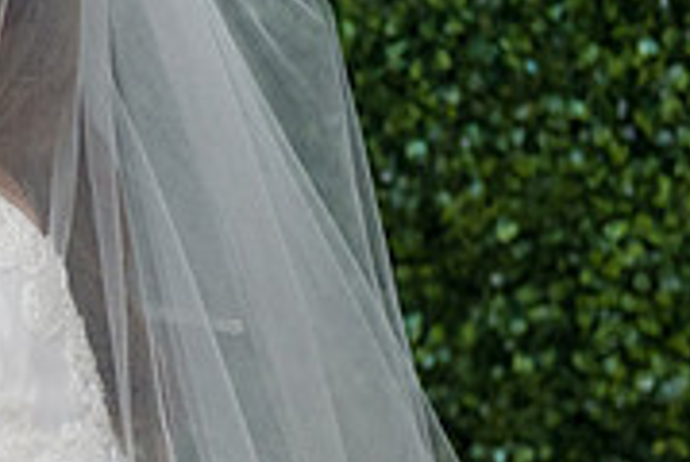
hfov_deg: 10.9
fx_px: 3475
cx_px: -328
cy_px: 152
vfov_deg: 7.6
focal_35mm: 181
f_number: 3.2
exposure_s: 1/125
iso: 1600
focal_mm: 56
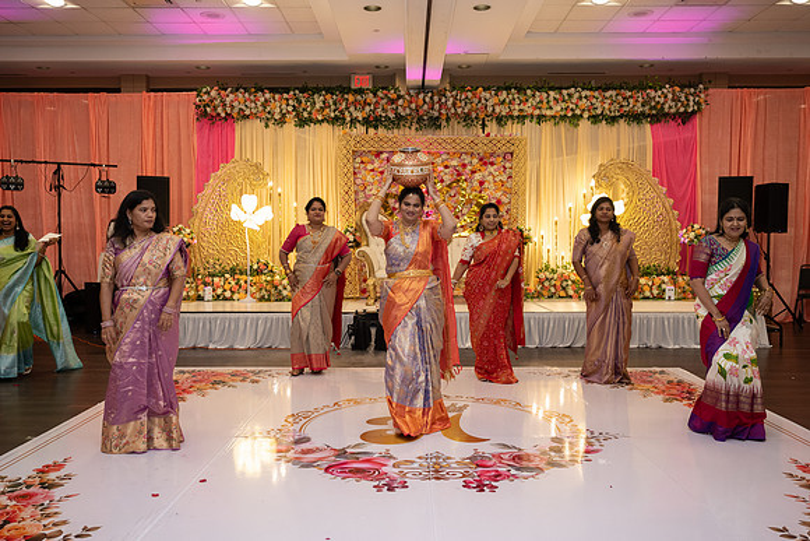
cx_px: 405
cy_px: 270
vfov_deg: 40.9
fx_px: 724
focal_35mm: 32
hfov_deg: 58.4
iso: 1250
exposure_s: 1/160
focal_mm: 31.5
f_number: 4
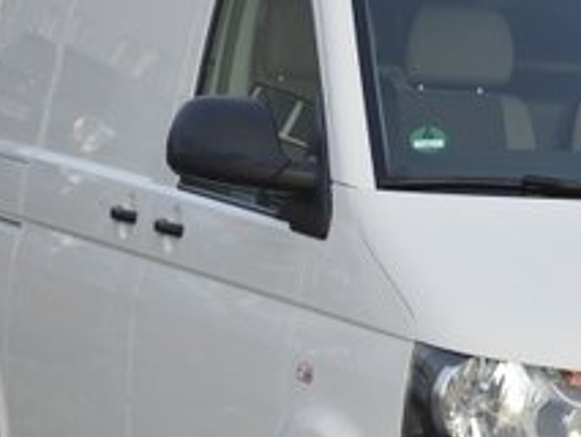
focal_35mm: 225
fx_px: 3779
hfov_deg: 8.8
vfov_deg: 6.6
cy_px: 451
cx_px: 554
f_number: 5.6
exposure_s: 1/125
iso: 100
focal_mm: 52
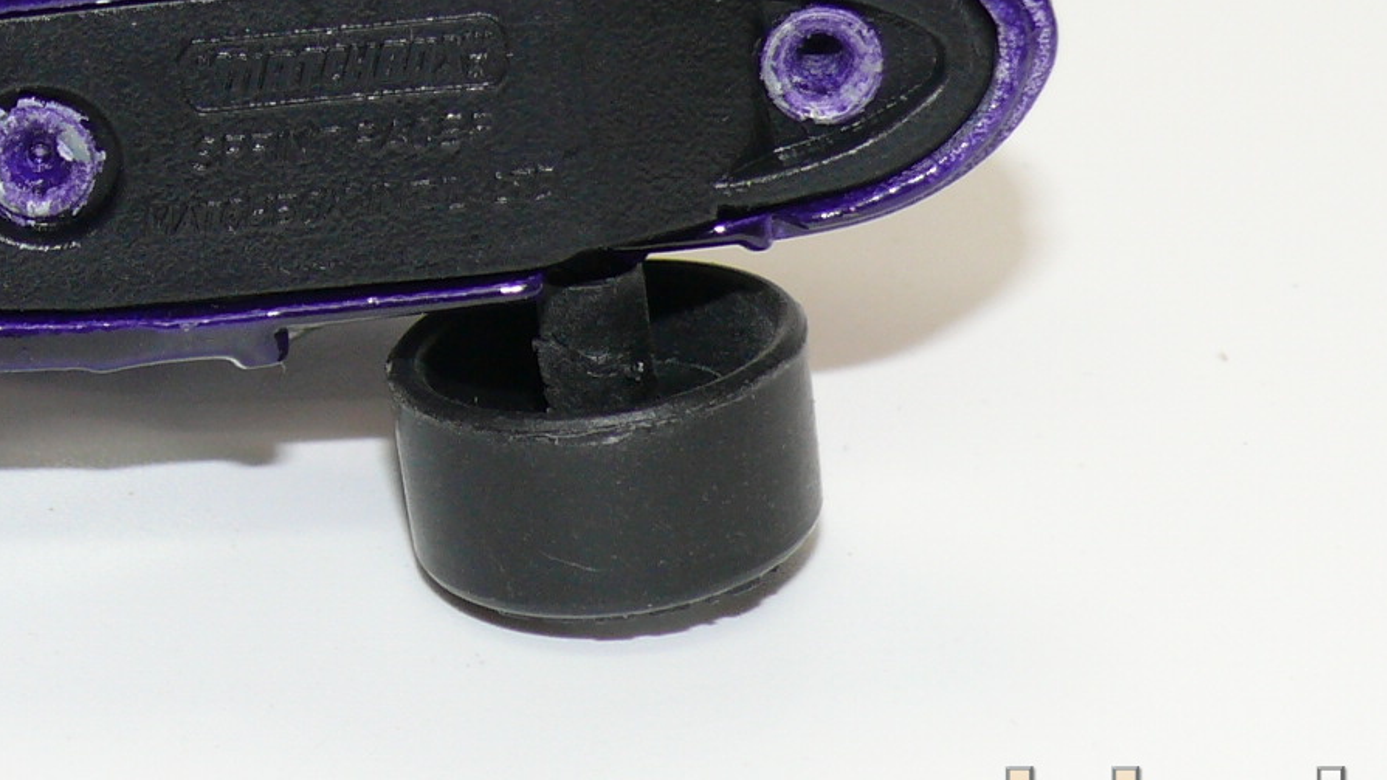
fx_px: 6950
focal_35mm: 189
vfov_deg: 6.4
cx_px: 164
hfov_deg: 11.3
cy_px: 73
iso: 100
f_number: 4
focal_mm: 13
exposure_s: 1/30
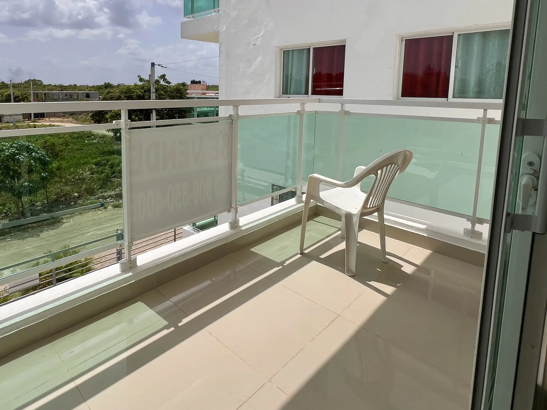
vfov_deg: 63.9
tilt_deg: -7.6
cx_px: 213
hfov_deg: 80.6
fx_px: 316
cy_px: 130
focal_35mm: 20
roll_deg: -0.2
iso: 32
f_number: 1.8
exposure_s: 1/3534
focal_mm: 1.57
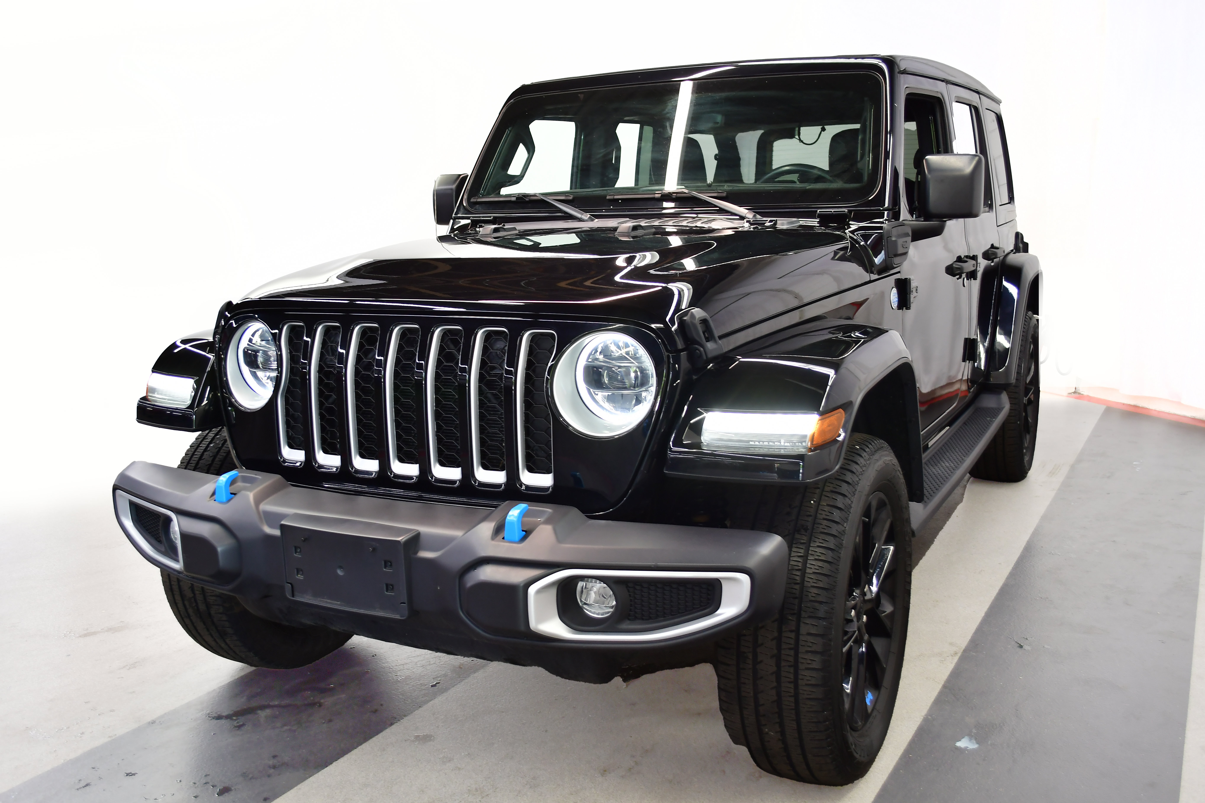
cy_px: 402
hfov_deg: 57.2
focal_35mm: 33
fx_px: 1104
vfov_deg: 40.0
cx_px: 602
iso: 360
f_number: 4
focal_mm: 22
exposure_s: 1/40
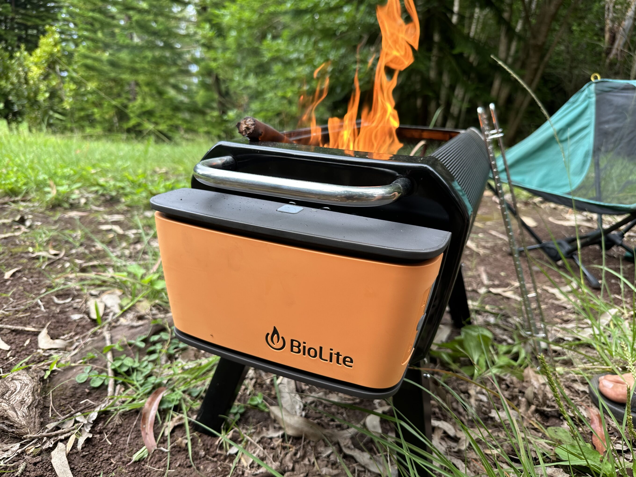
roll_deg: -8.5
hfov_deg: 71.6
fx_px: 441
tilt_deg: -20.1
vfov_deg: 56.8
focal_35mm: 24
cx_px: 318
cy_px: 238
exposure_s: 1/202
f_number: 1.78
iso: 64
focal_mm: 6.86
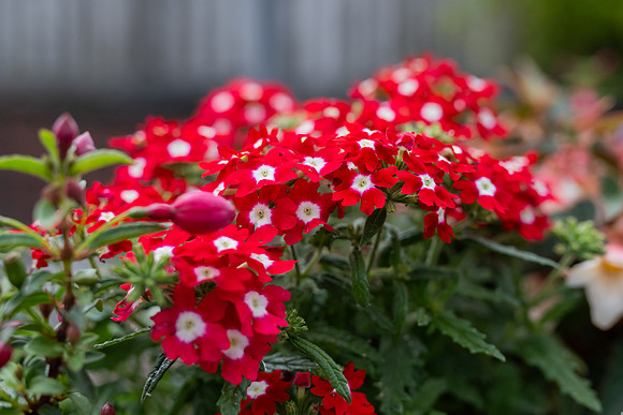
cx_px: 312
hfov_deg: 37.7
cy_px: 208
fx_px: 911
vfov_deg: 25.7
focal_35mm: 53
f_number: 4
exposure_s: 1/1600
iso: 800
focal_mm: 50
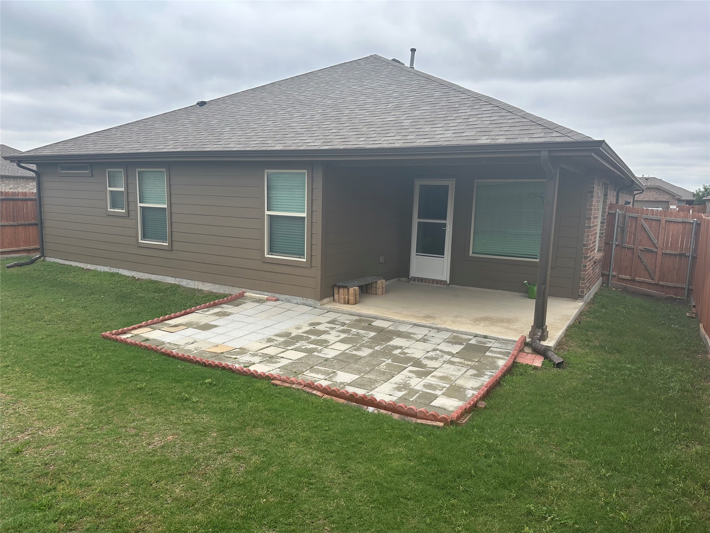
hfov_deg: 71.6
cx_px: 355
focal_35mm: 24
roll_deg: -2.5
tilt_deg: -7.6
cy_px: 266
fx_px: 492
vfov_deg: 56.8
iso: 80
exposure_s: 1/1692
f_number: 1.78
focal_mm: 6.86
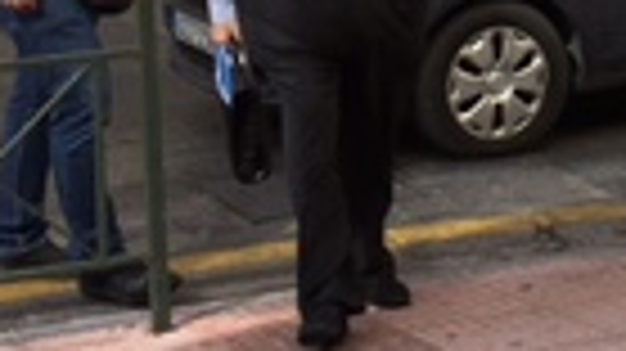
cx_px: 739
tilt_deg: -2.7
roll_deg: +4.3
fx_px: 2405
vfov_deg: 8.1
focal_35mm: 145
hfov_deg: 14.4
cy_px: -243
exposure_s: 1/336
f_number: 2.2
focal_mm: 4.15
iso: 25
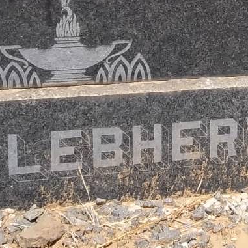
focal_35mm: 89
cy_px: 20
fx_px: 721
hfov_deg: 19.1
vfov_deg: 19.1
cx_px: 233
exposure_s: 1/400
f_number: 5.5
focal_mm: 5.7
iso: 80
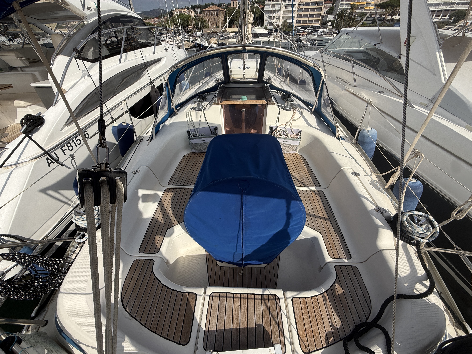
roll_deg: +0.6
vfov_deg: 85.7
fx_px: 191
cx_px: 236
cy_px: 177
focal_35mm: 14
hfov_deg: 102.1
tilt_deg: -36.4
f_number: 2.2
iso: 50
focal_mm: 2.22
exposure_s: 1/3125
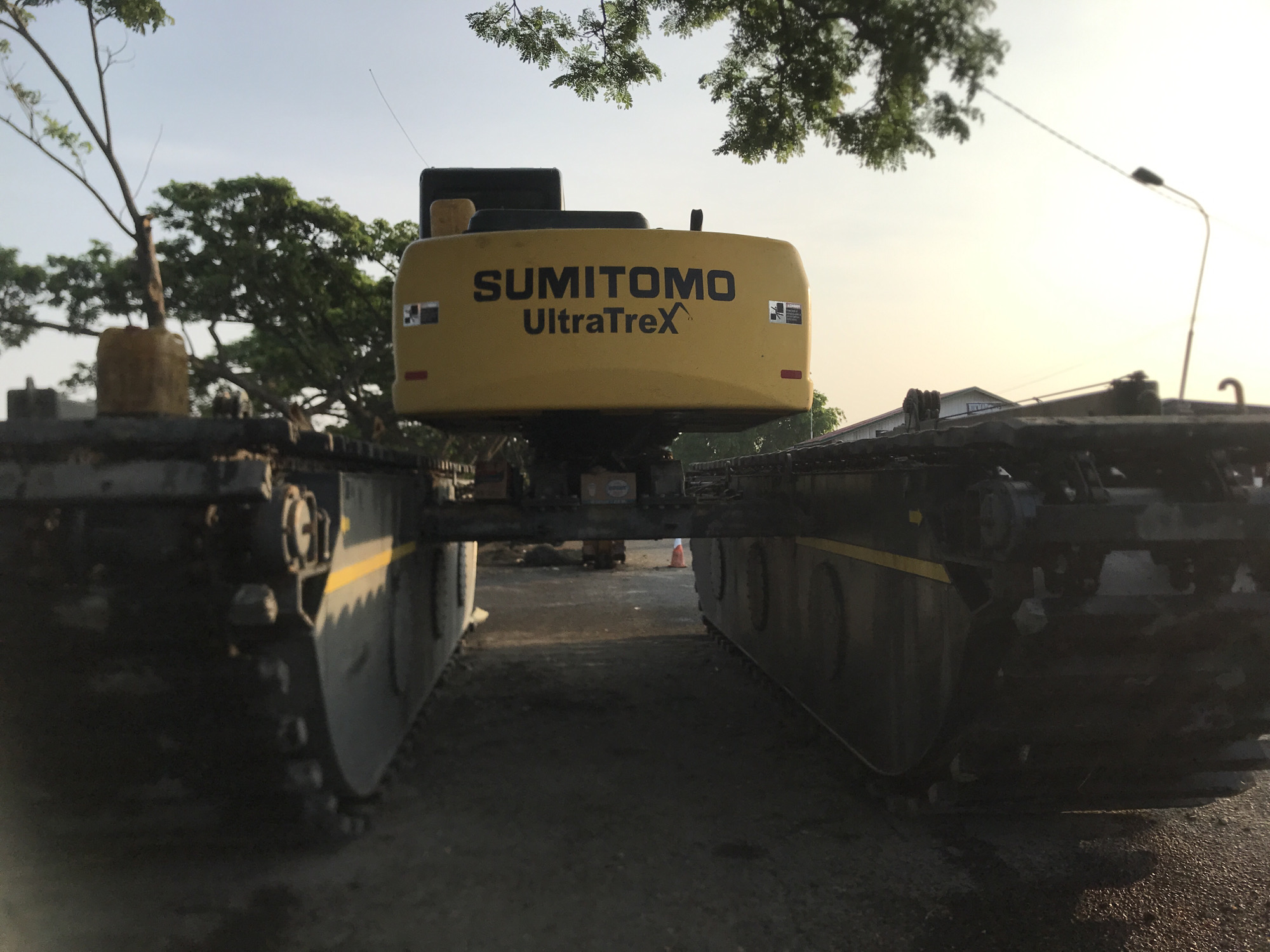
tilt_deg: +3.0
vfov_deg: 49.7
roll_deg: -1.1
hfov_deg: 63.4
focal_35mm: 28
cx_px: 635
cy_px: 476
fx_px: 1027
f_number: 1.8
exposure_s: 1/2227
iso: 20
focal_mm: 3.99
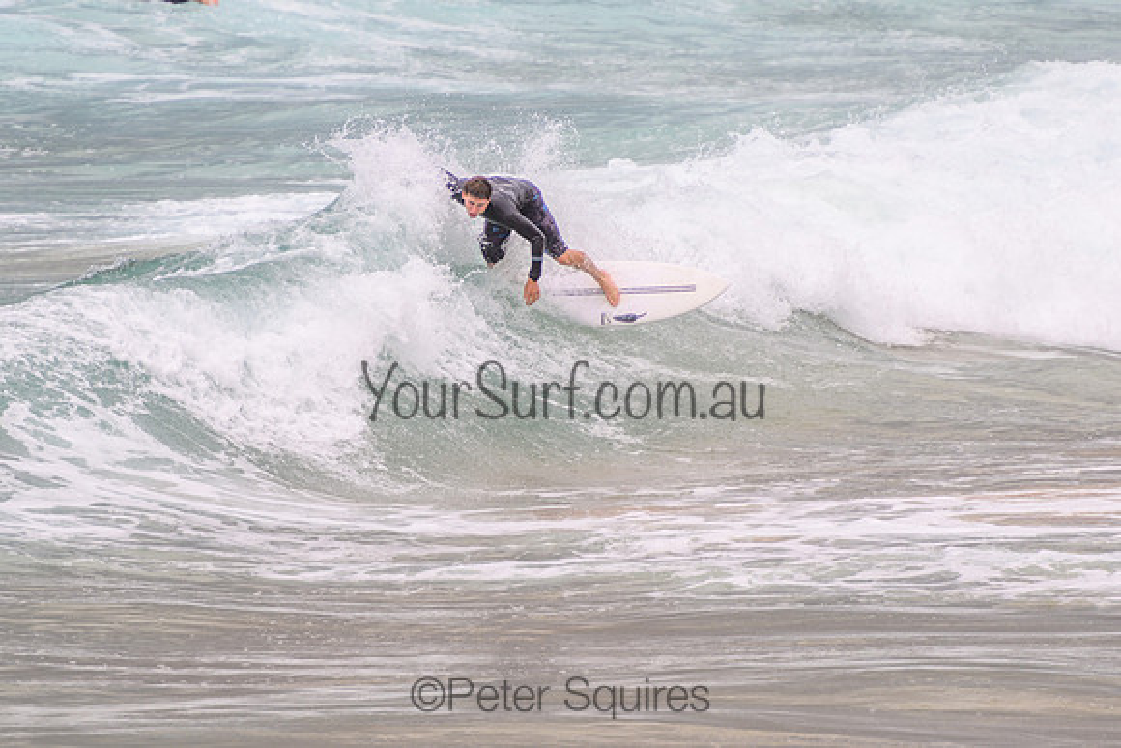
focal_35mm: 550
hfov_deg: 3.7
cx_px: 543
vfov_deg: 2.5
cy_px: 347
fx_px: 17140
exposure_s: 1/2000
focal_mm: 400
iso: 140
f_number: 5.6
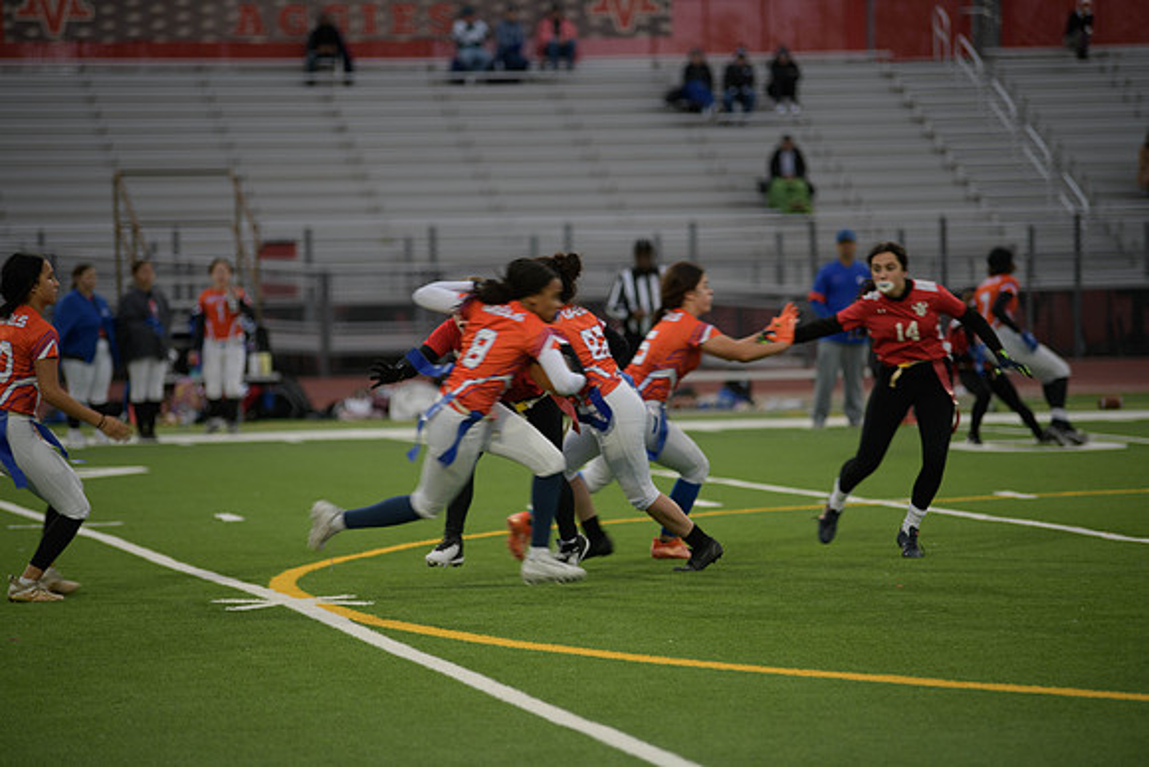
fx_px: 5267
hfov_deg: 12.4
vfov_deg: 8.3
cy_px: 384
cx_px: 574
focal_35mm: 165
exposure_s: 1/200
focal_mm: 165
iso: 200
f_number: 2.8
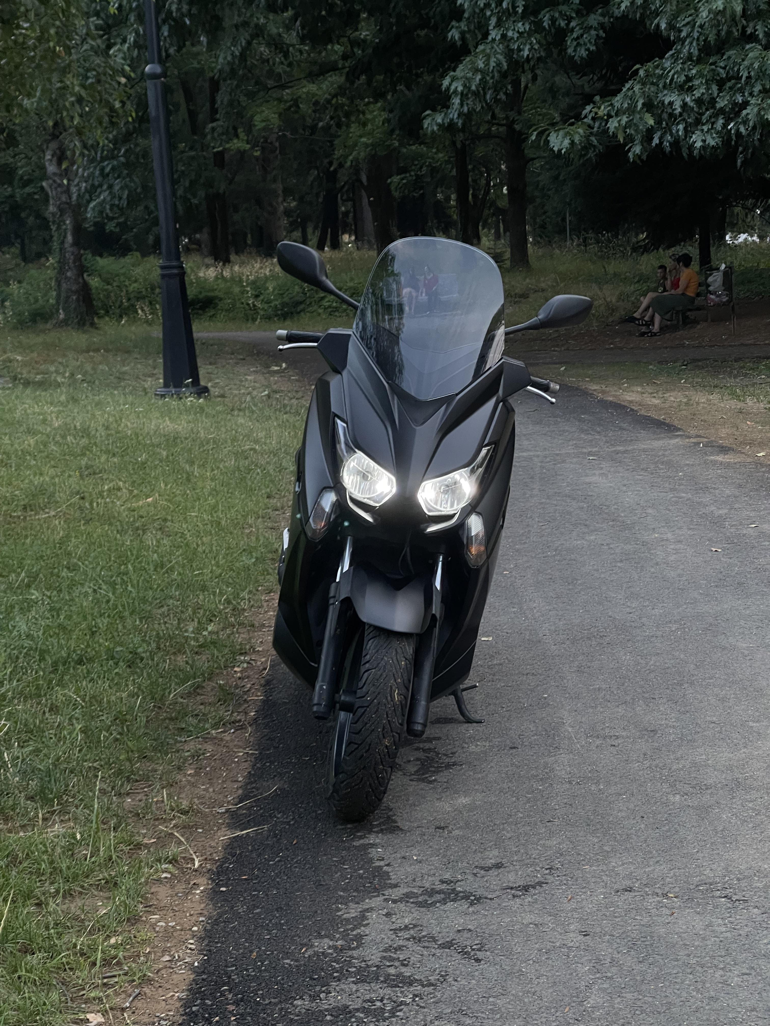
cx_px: 385
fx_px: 1898
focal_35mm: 64
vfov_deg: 30.3
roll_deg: +3.6
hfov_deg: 22.9
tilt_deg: -6.1
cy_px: 513
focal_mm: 7.5
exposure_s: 1/99
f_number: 2.2
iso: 160
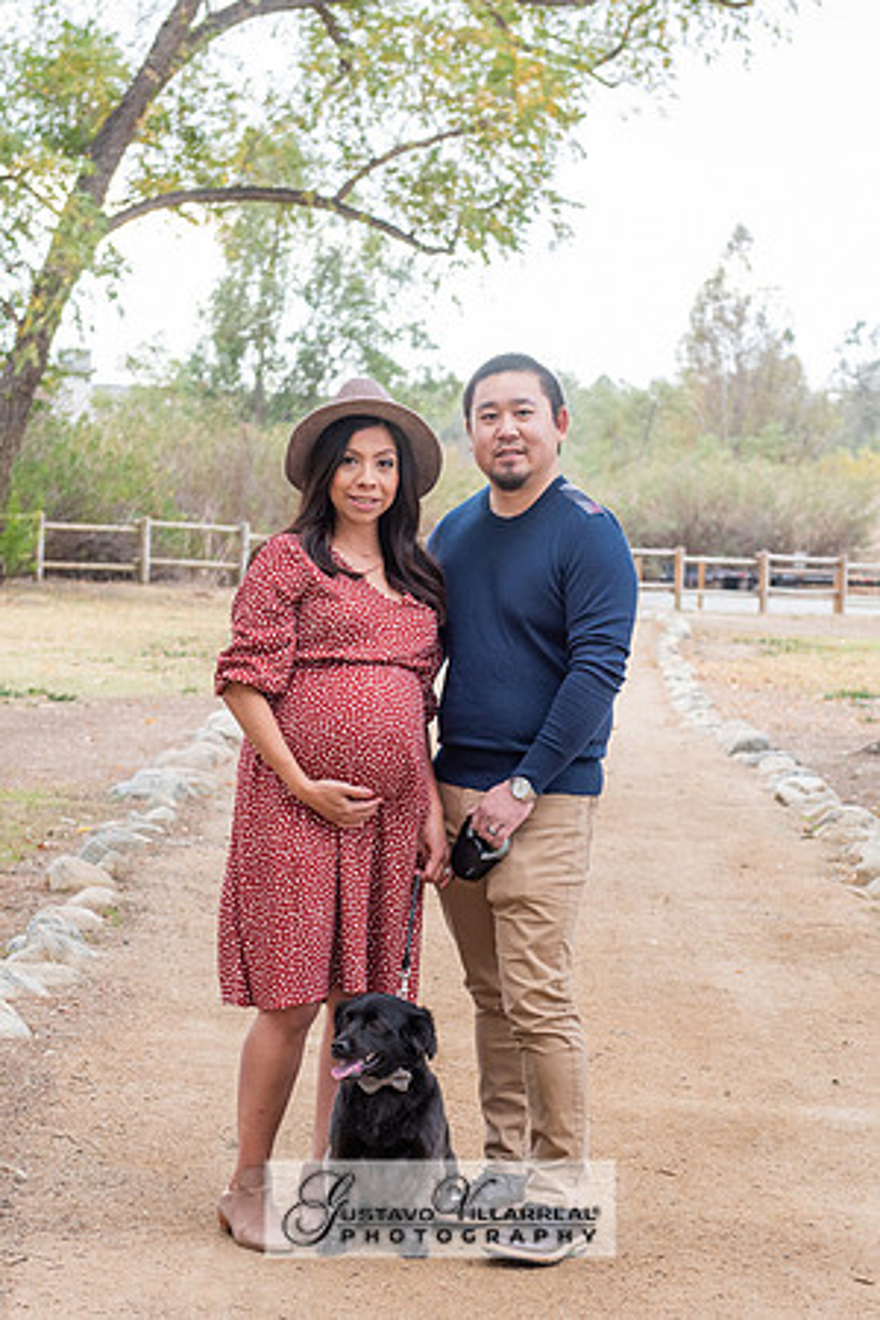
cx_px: 485
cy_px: 752
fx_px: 3256
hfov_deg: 15.4
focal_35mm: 89
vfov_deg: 22.9
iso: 500
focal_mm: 52
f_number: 5
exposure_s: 1/125
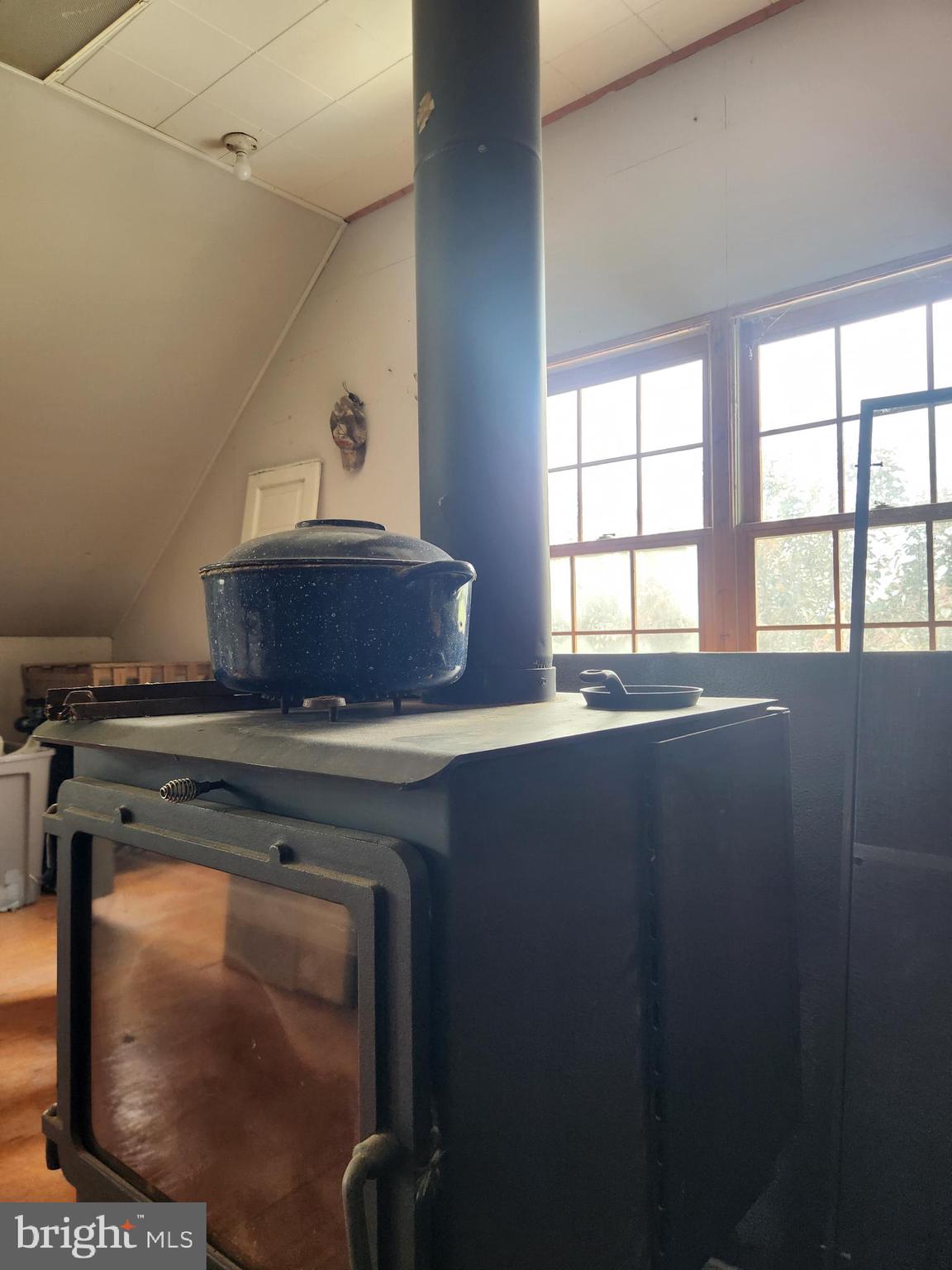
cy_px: 635
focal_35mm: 23
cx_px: 476
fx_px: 843
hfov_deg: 58.9
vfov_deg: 73.9
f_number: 1.8
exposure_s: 1/120
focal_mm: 5.4
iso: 200
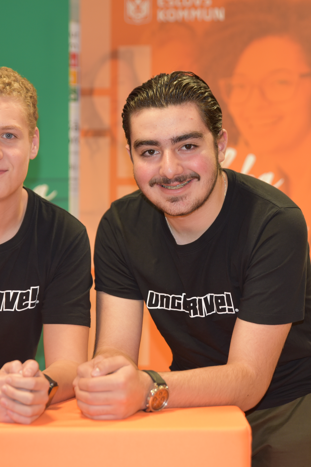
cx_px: 170
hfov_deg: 16.3
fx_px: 1088
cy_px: 234
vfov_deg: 24.2
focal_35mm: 84
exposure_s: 1/60
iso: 800
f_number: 2.8
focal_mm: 56
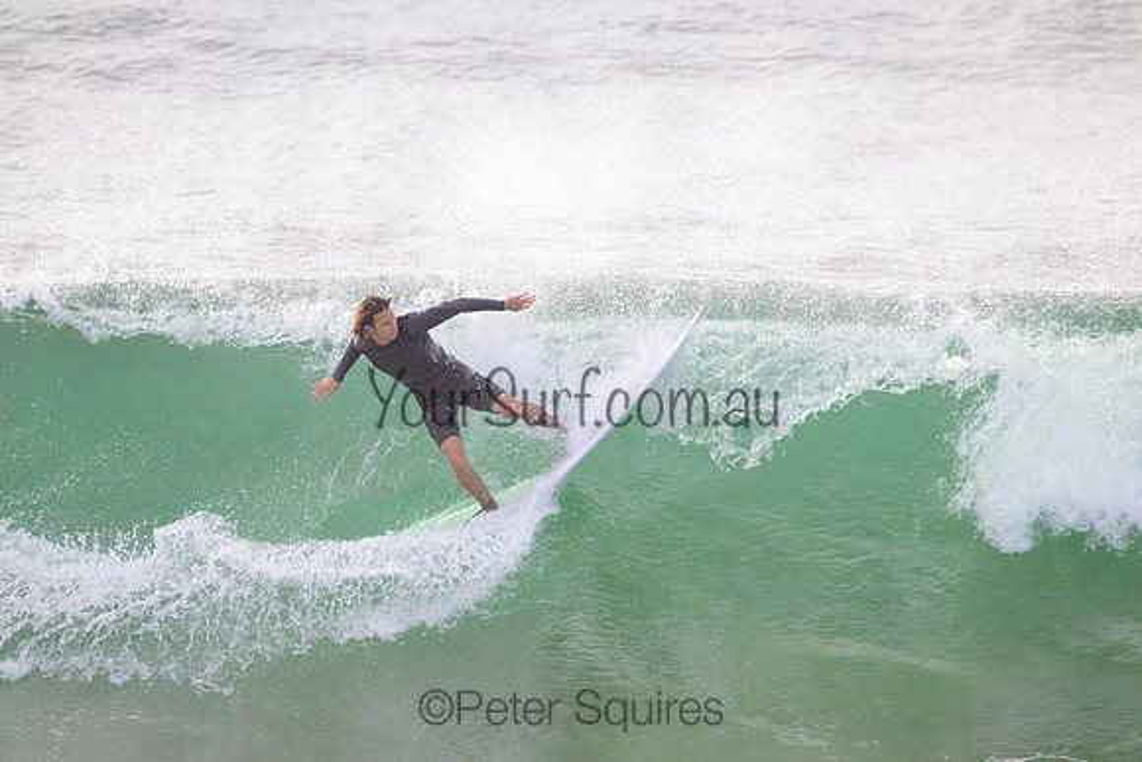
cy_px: 381
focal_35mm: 800
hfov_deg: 2.6
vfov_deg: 1.7
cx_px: 571
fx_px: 25383
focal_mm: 800
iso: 1800
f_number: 11
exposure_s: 1/2000
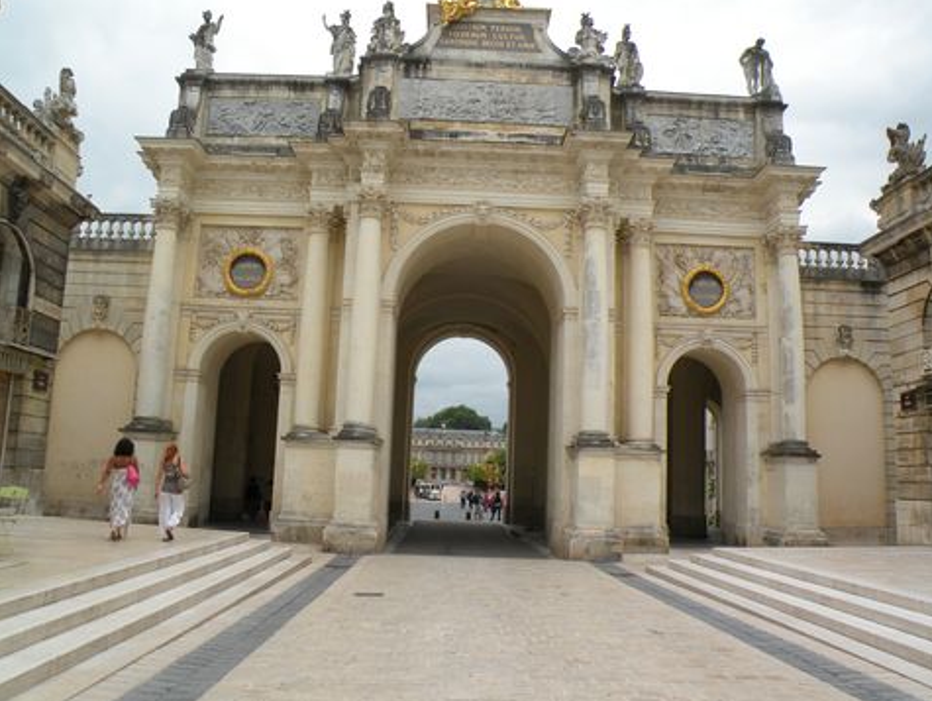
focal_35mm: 29
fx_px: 781
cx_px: 467
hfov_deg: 61.6
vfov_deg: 48.3
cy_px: 337
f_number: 5
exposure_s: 1/206
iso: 64
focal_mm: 4.7
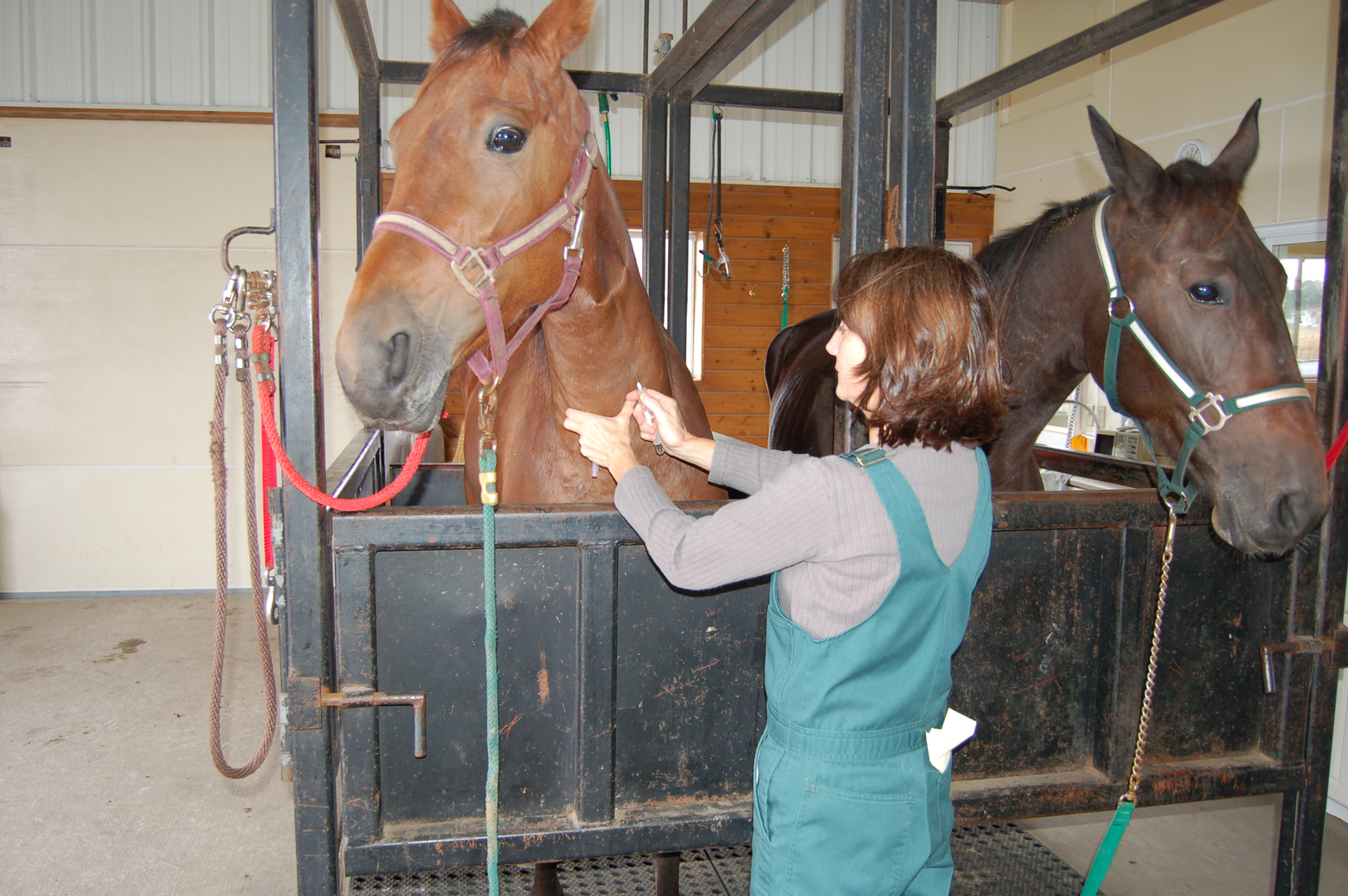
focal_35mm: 28
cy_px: 444
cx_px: 657
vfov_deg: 46.3
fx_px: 1047
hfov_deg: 65.5
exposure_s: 1/60
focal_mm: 18
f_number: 3.5
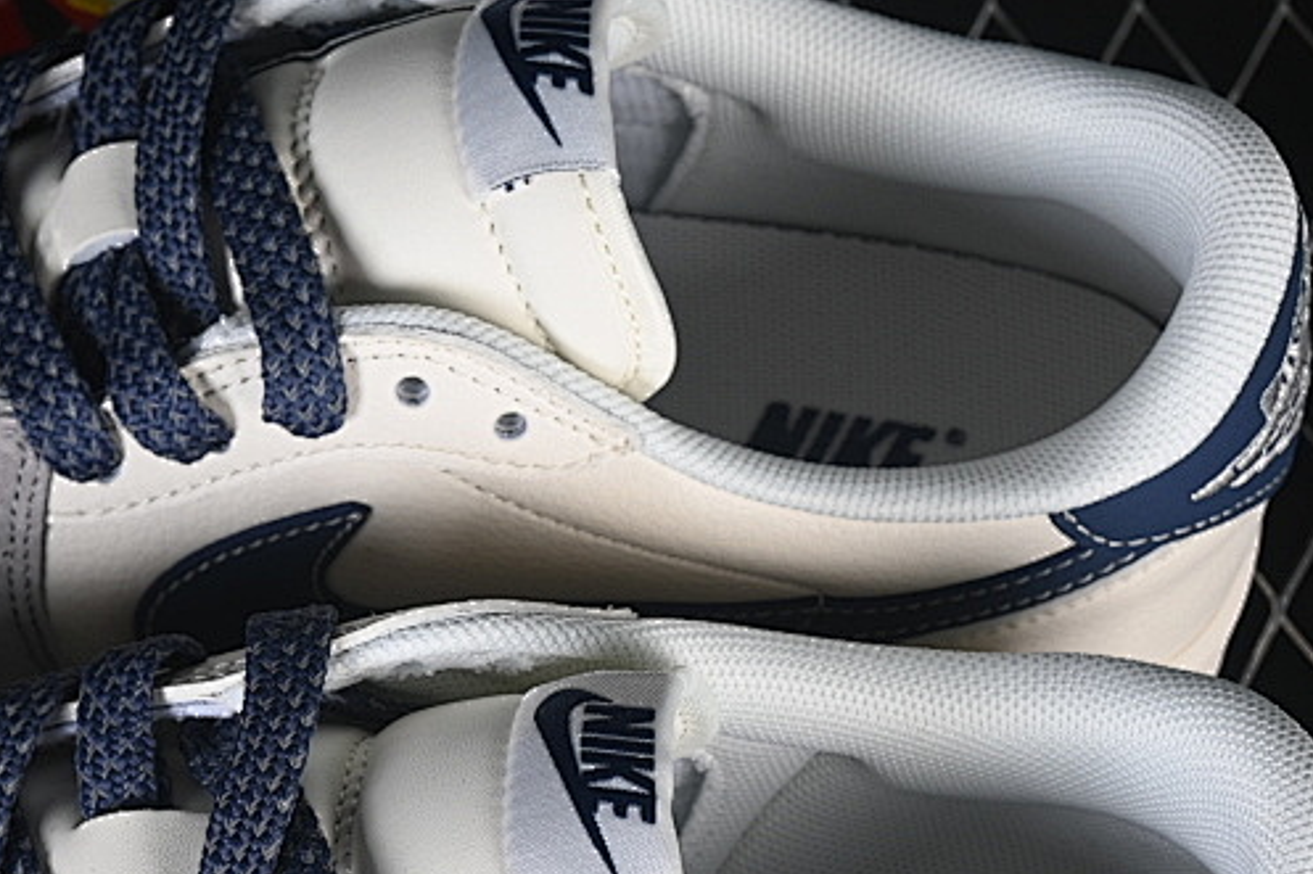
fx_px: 5943
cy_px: 758
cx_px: 272
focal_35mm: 163
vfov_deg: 8.4
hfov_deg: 12.6
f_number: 7.1
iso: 160
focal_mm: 50
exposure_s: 1/80
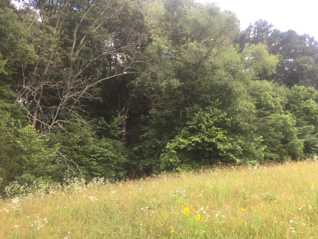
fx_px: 266
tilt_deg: +3.4
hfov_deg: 61.7
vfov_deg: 48.2
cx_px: 159
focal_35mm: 29
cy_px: 120
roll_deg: +0.9
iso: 32
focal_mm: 4.15
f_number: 2.2
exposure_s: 1/199
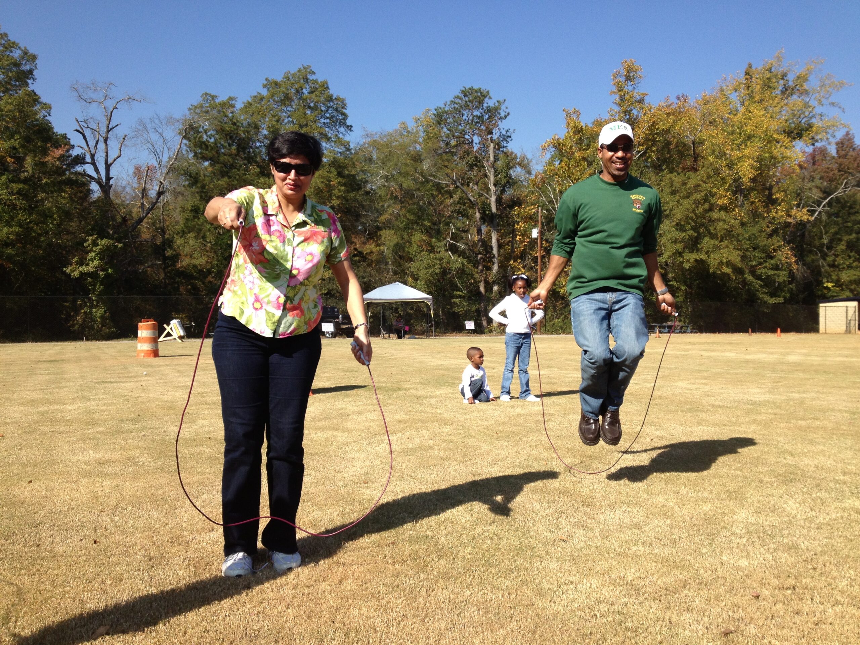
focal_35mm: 35
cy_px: 322
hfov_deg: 52.6
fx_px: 870
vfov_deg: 40.7
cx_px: 430
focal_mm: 4.28
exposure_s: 1/1325
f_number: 2.4
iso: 50
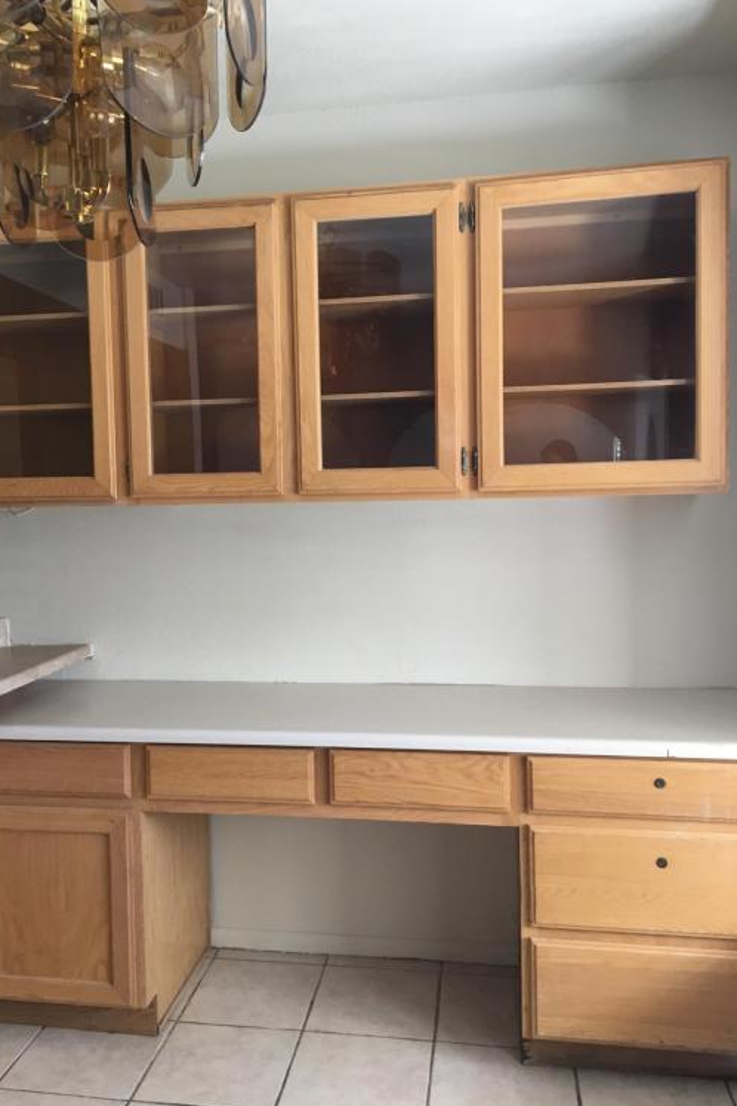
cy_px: 542
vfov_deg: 60.3
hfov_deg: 42.2
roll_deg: +1.7
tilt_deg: -2.3
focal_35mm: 31
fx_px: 952
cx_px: 321
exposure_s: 1/30
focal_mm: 4.15
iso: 80
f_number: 2.2
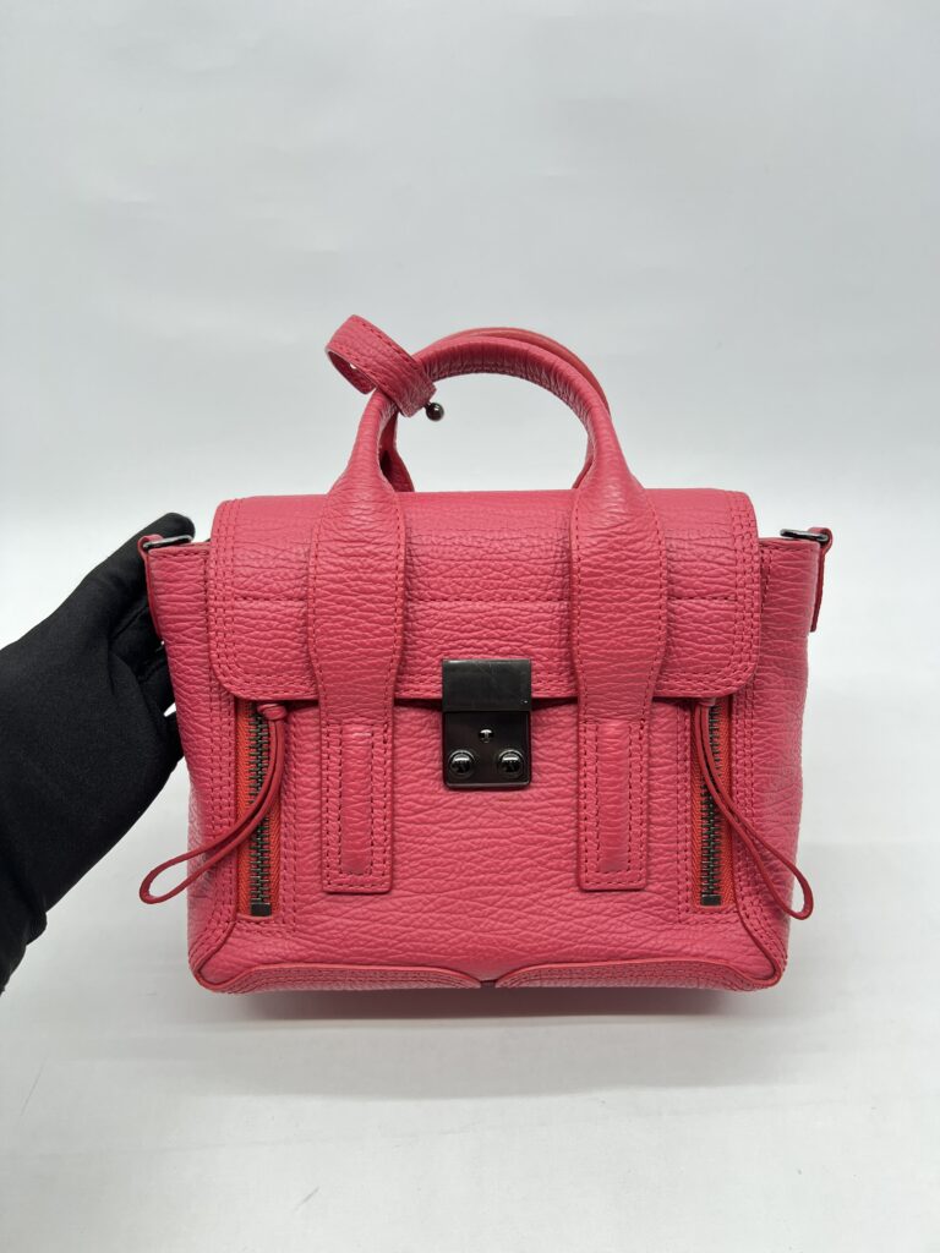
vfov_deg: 67.3
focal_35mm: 26
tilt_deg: -35.9
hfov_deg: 53.1
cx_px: 470
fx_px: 941
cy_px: 626
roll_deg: +1.2
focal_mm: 5.7
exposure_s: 1/100
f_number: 1.5
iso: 50
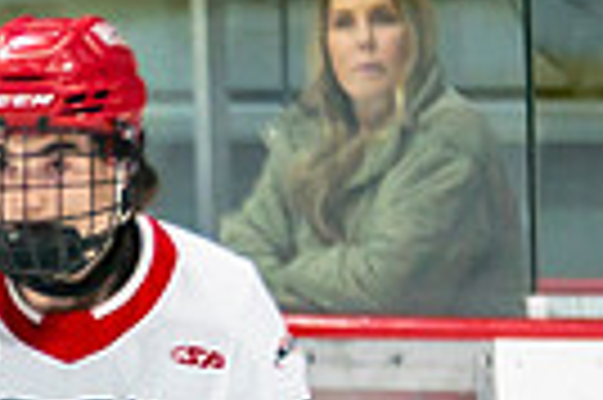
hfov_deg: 1.5
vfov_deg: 1.0
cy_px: 840
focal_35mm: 1374
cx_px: -291
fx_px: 22986
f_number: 2.8
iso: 400
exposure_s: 1/640
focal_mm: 165
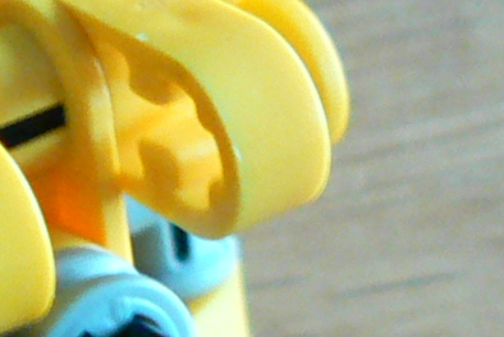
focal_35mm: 219
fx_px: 3067
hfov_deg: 9.0
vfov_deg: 6.2
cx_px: -385
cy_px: -92
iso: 200
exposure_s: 1/8
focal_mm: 6
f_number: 2.8
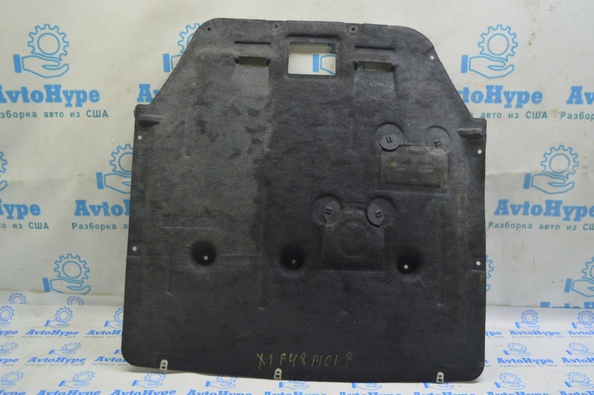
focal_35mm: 30
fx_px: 495
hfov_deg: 62.0
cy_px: 198
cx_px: 297
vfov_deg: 43.5
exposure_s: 1/20
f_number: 5.6
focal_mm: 20
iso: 400
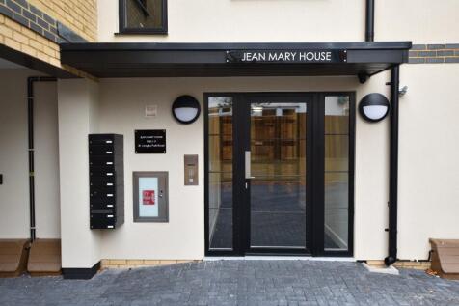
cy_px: 153
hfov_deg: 61.9
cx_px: 230
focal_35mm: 30
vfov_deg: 43.6
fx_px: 382
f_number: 4
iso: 100
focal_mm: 20
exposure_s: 1/60
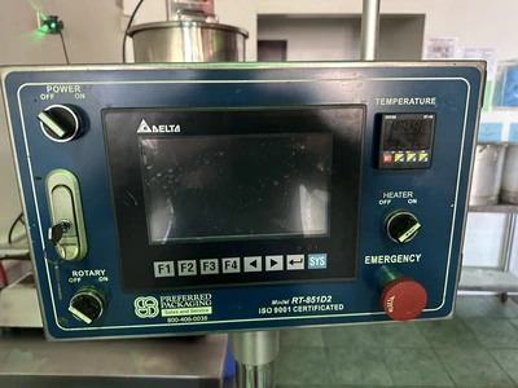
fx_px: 359
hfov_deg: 71.6
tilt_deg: -13.2
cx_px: 259
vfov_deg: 56.8
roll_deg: +0.2
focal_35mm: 24
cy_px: 194
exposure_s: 1/30
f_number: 1.78
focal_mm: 6.86
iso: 1000
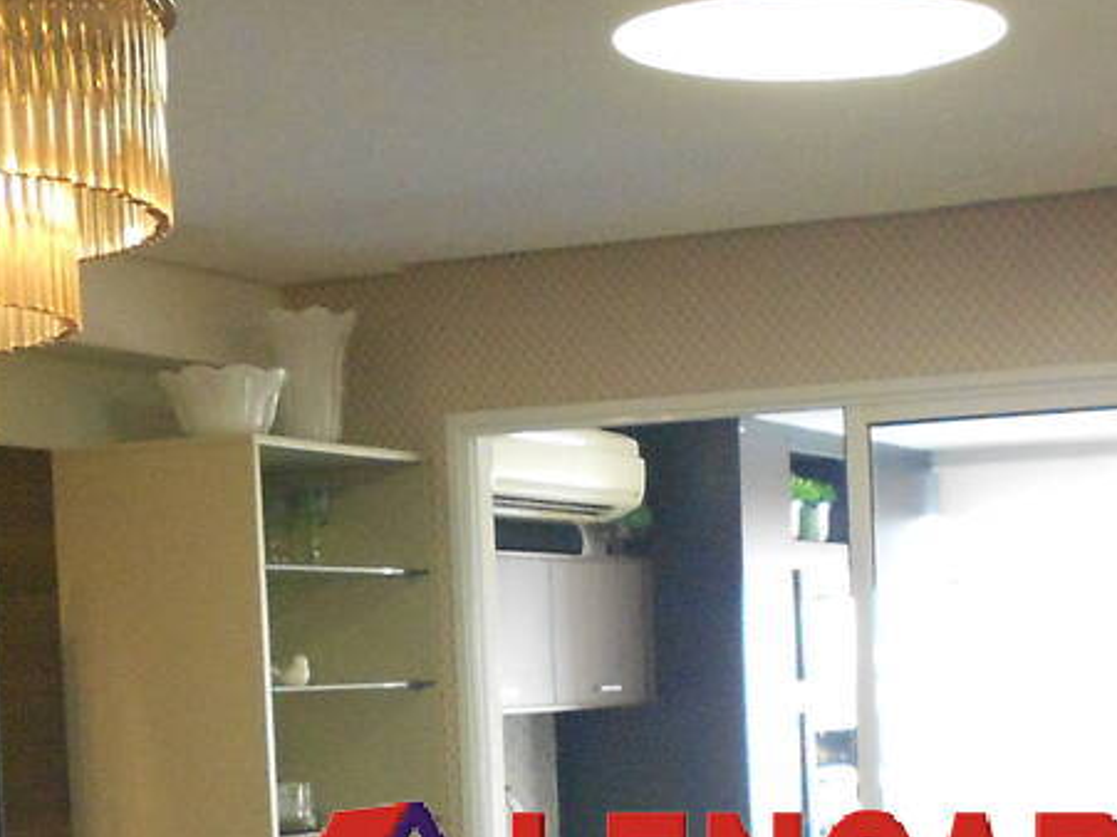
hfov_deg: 23.5
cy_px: 891
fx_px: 2678
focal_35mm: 83
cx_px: 701
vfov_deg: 17.3
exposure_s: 1/20
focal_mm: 4.6
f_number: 3.2
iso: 400
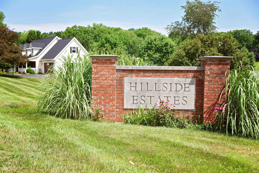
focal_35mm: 50
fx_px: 360
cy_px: 86
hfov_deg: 39.6
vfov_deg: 27.0
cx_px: 130
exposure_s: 1/1000
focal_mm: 50
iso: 220
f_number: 5
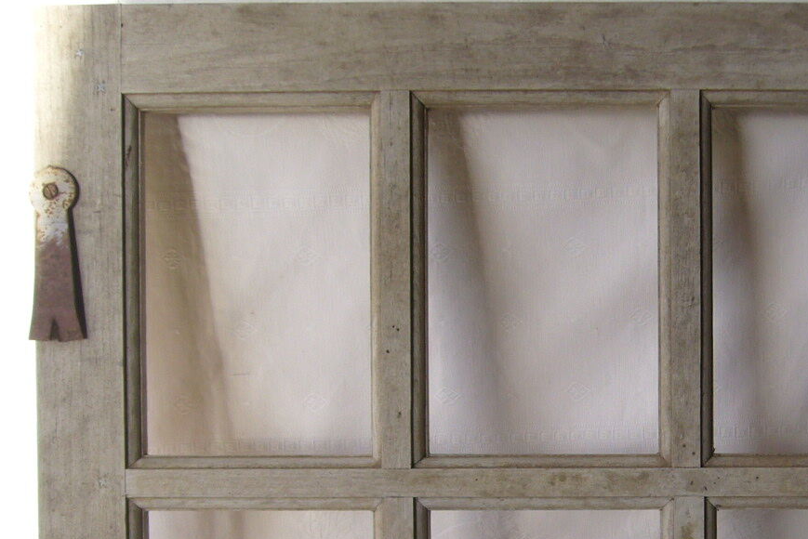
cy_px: 533
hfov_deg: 29.4
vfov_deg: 19.7
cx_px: 650
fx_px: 1504
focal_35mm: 67
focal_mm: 5.8
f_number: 2.8
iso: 80
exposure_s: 1/200
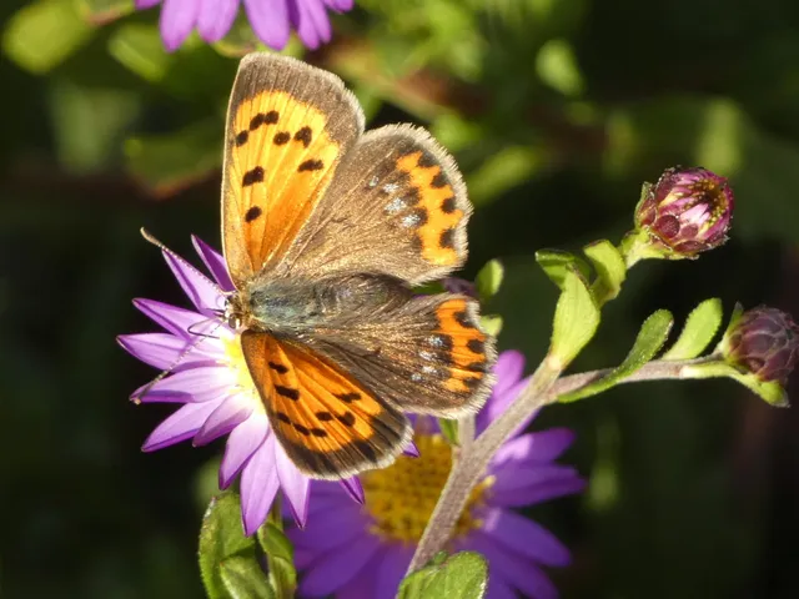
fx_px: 10479
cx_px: 400
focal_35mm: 454
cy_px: 300
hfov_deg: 4.4
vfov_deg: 3.3
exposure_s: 1/100
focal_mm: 81.4
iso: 200
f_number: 5.6
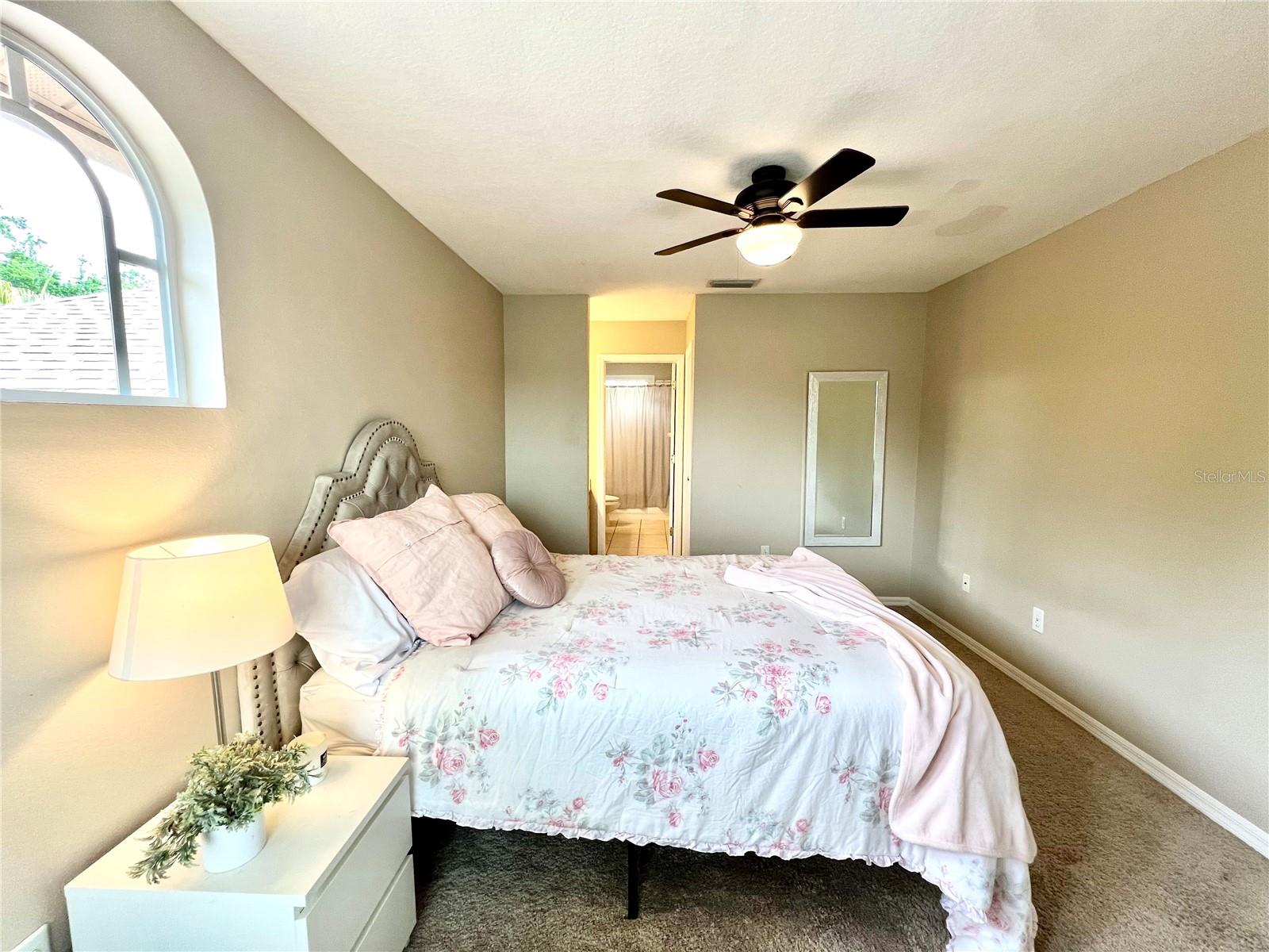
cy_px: 476
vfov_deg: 89.9
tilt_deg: -6.0
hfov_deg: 106.2
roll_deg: -0.5
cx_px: 634
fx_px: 477
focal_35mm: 13
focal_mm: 1.57
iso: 125
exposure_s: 1/120
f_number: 1.8
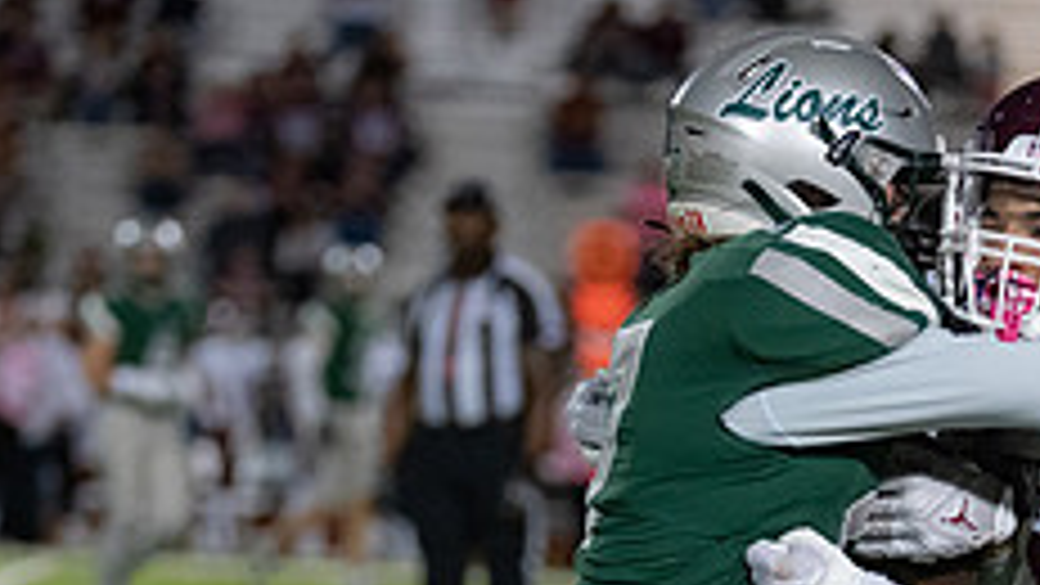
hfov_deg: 7.4
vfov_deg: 4.2
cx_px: 648
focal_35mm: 290
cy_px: 866
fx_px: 7998
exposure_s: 1/1250
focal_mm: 110
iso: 5000
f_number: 2.8
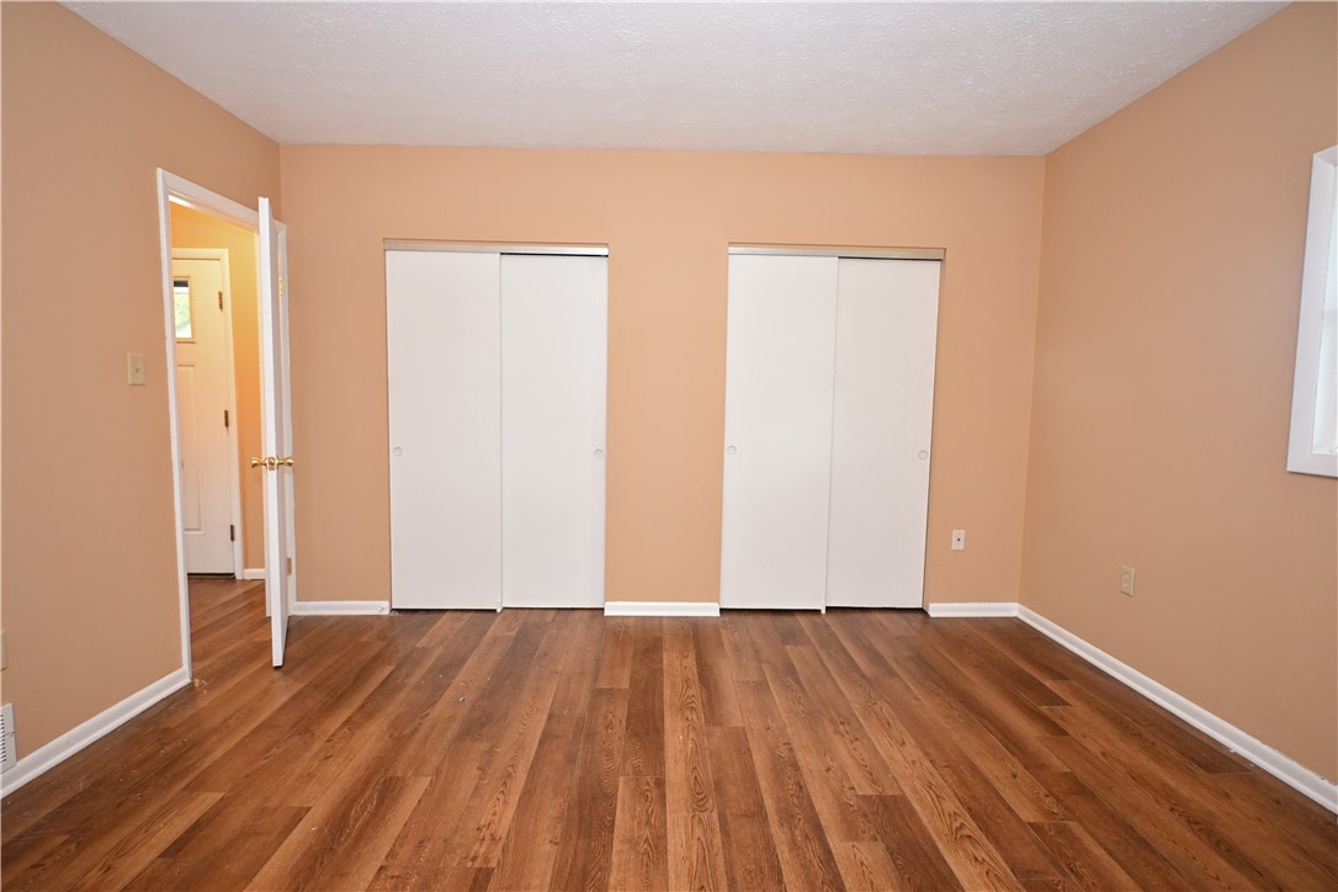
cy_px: 446
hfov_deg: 90.0
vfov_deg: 67.4
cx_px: 669
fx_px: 669
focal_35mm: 18
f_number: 4
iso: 1250
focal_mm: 12
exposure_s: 1/60
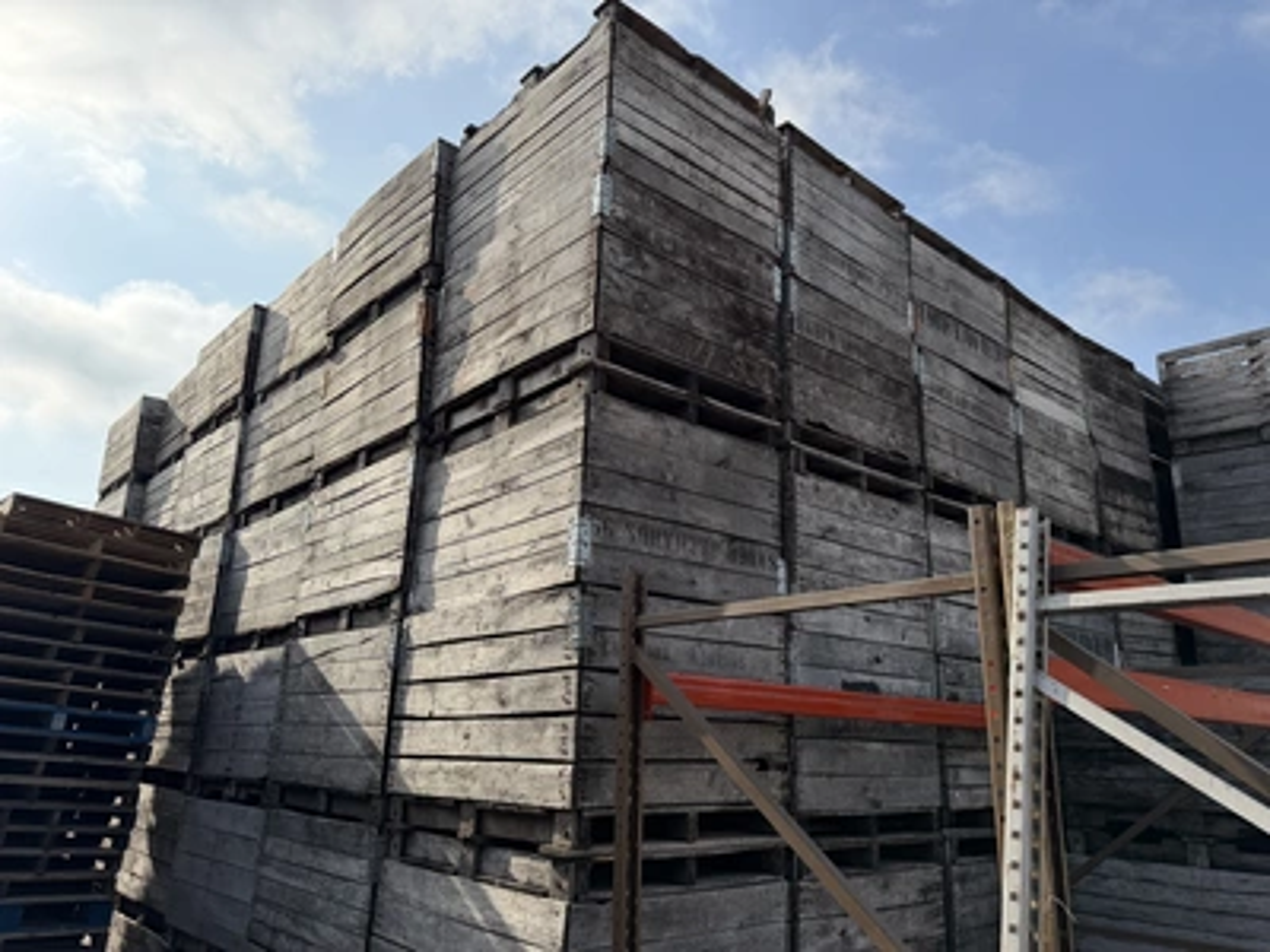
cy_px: 476
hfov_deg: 71.6
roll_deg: +0.6
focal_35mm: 24
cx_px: 635
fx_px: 881
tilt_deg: +18.6
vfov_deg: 56.8
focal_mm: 6.76
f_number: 1.78
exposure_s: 1/6173
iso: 125
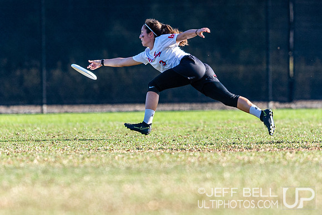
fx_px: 10369
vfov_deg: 1.2
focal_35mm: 1159
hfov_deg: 1.8
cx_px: 156
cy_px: 79
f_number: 2.8
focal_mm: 400
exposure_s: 1/2000
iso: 200
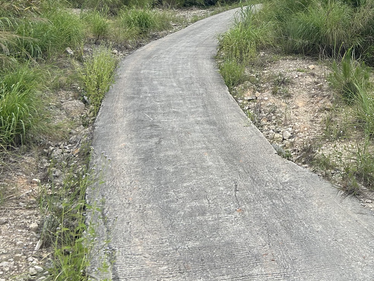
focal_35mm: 53
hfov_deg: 33.5
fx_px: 573
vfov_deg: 26.1
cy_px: 2
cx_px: 362
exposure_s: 1/1597
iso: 50
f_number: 1.5
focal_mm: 5.7
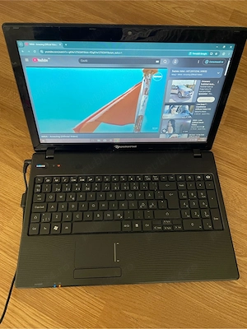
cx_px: 124
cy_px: 164
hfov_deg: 53.1
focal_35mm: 26
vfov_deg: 67.3
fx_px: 247
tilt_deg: -64.7
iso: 250
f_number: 1.6
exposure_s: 1/60
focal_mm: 4.2
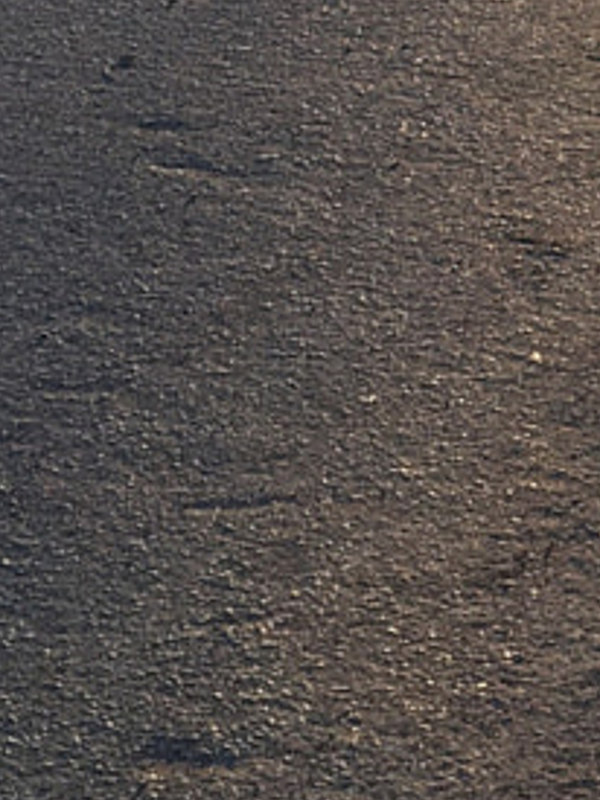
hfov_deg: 8.5
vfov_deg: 10.7
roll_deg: -3.6
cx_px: 1046
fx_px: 3909
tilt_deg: +1.0
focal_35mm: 169
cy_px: -823
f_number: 2.2
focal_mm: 4.15
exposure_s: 1/116
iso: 25
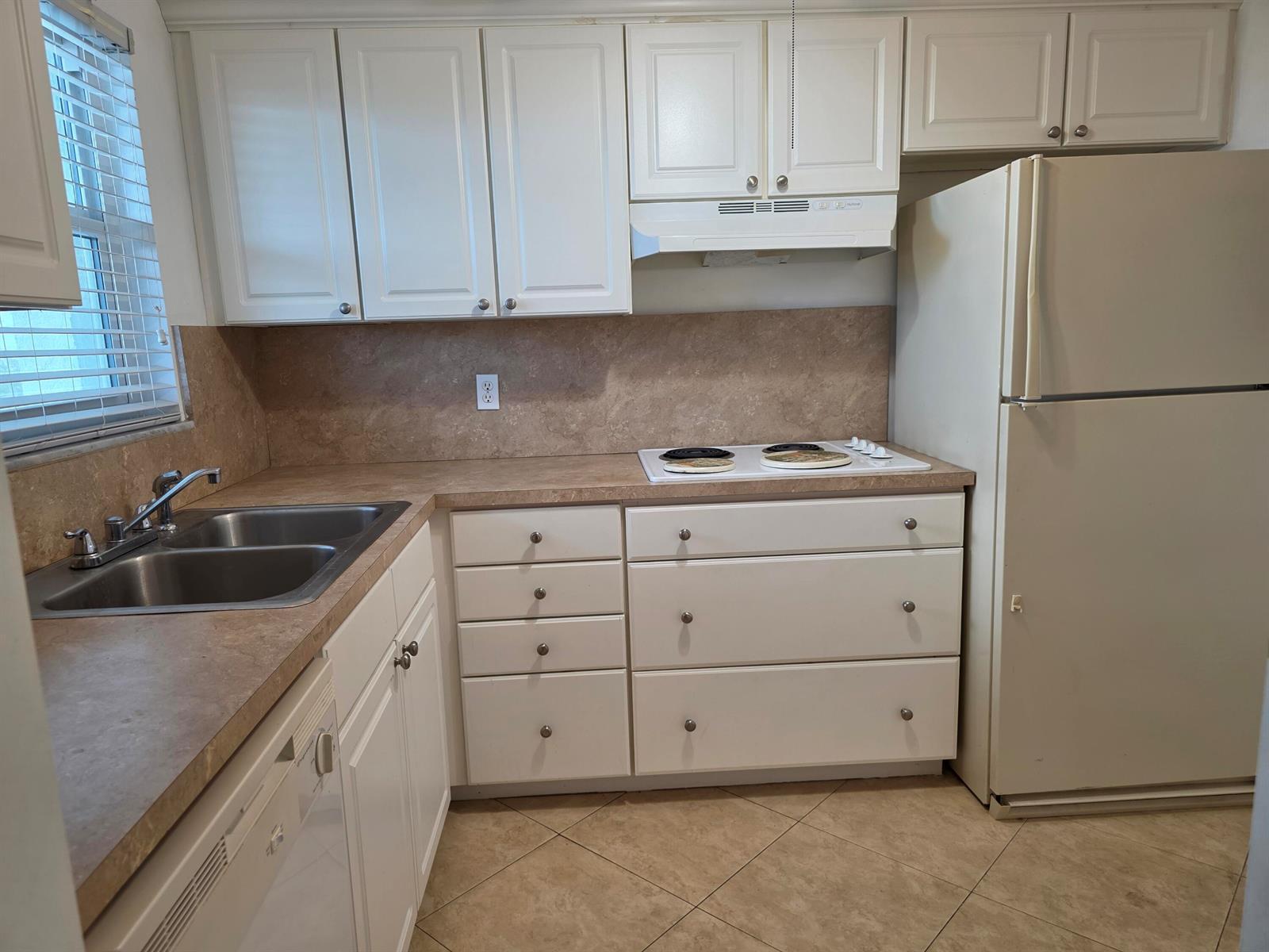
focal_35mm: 23
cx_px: 634
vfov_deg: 58.9
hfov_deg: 73.9
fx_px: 843
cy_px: 476
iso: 100
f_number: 1.7
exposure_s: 1/120
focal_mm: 6.3
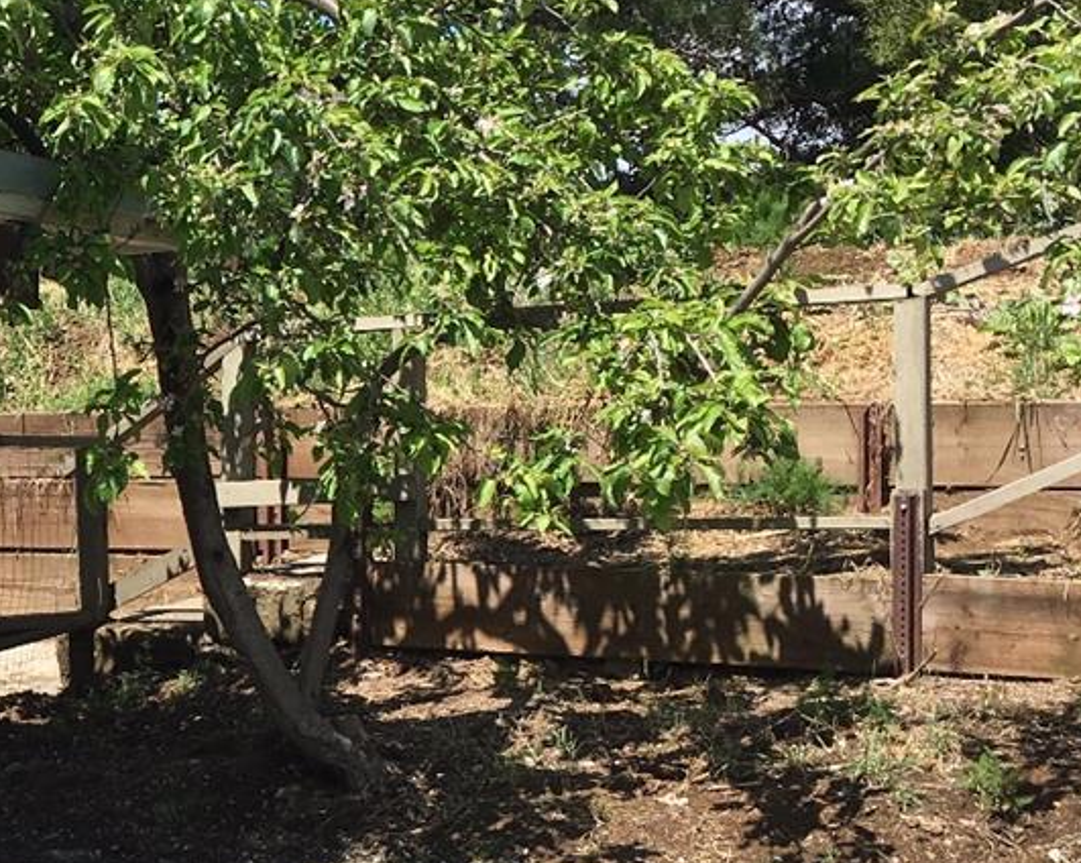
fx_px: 2558
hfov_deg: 22.4
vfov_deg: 19.1
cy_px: 566
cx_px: -143
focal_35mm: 80
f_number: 2.2
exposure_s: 1/1603
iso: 25
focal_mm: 4.15
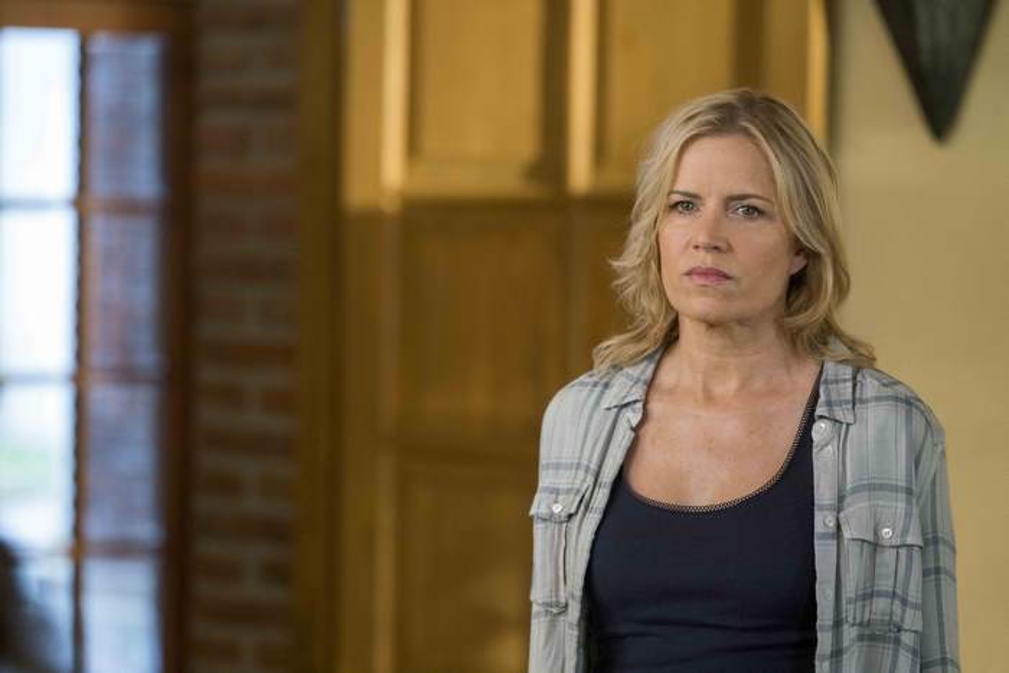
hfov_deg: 11.2
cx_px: 504
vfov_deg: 7.5
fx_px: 5130
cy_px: 336
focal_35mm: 183
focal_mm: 183
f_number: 4
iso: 3200
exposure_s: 1/125
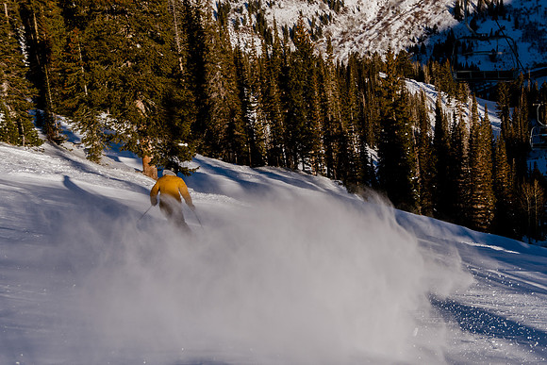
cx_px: 300
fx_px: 1114
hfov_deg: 27.6
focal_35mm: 73
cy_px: 183
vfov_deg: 18.6
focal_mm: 42
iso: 160
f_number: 6.3
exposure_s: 1/1000
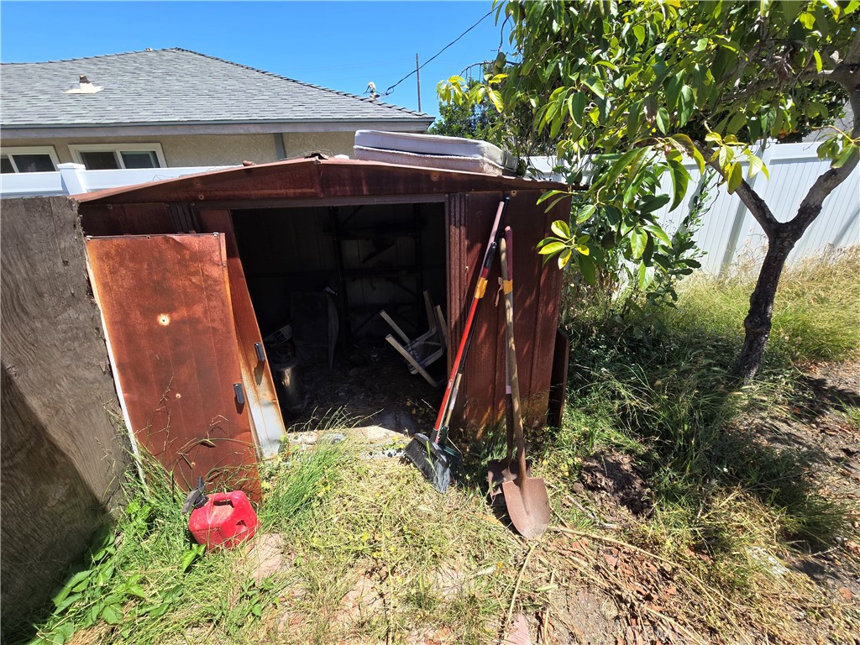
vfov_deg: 89.9
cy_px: 322
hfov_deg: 106.2
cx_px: 430
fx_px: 323
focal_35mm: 13
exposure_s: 1/997
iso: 50
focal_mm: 2.2
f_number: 2.2
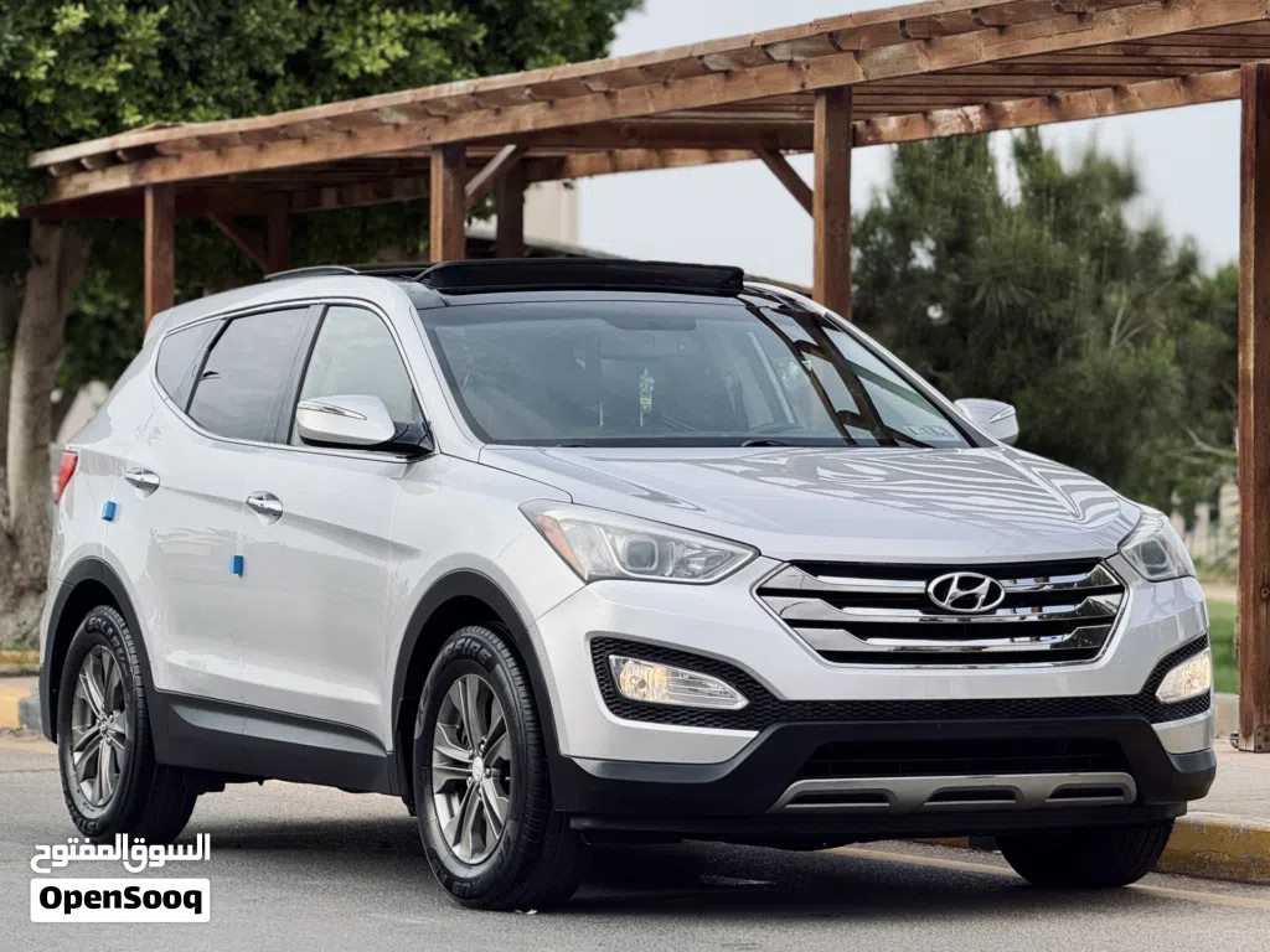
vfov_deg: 12.3
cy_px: 476
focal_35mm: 120
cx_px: 635
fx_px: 4403
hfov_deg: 16.4
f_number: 2.8
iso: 50
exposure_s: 1/525
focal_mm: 15.66
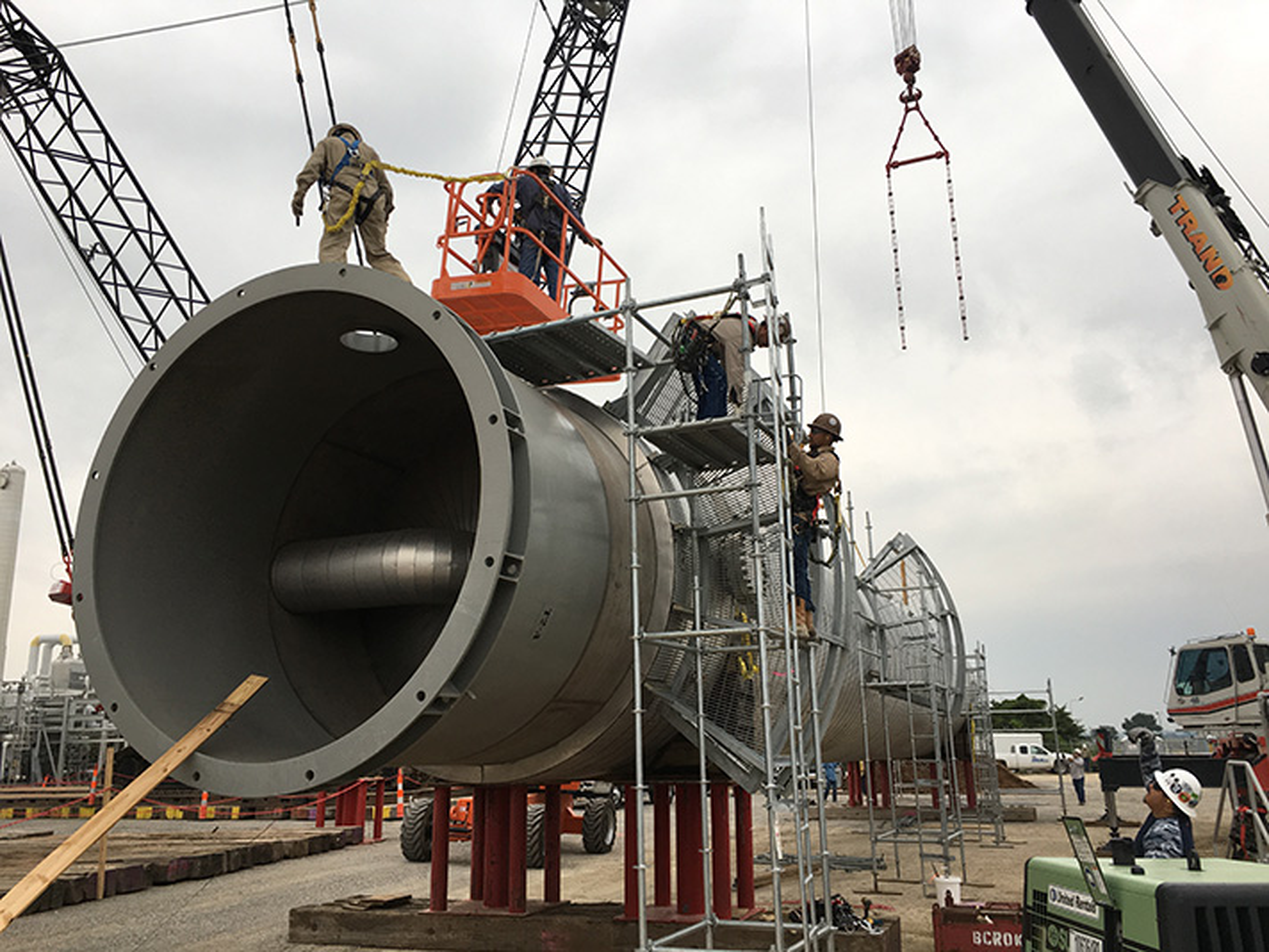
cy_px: 476
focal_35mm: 29
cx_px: 634
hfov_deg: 61.7
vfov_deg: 48.2
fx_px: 1063
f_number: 2.2
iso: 32
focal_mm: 4.15
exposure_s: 1/120
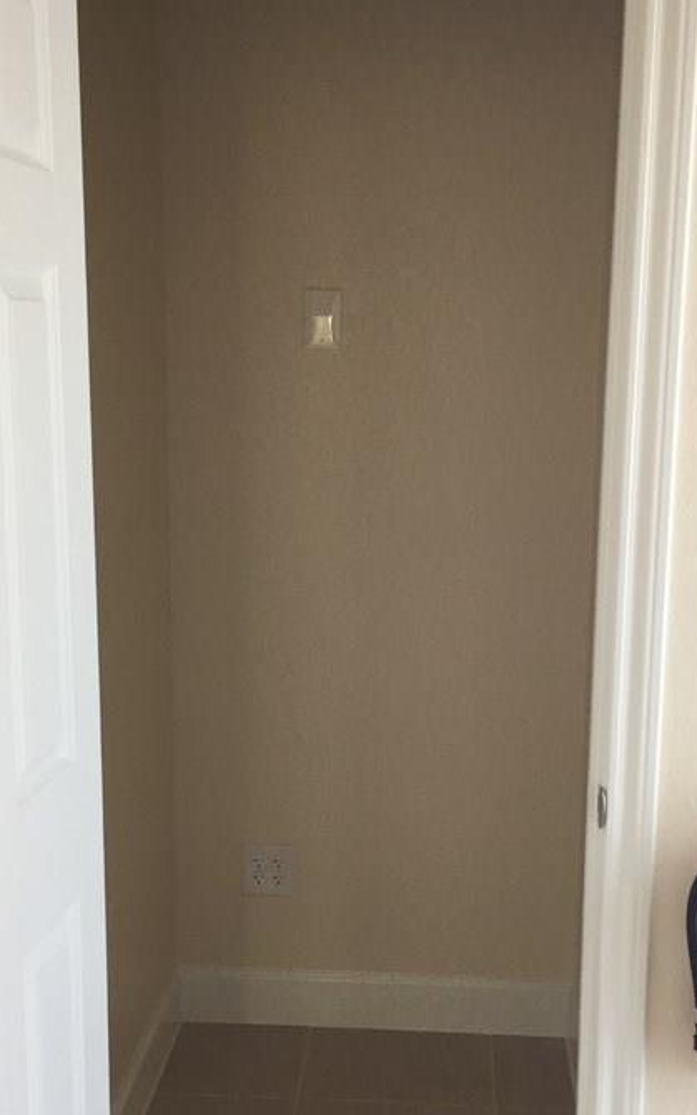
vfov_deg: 42.5
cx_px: 319
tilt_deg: -11.2
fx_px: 1428
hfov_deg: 27.4
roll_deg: -0.1
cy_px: 637
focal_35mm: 47
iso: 40
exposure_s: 1/30
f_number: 2.2
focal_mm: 4.15
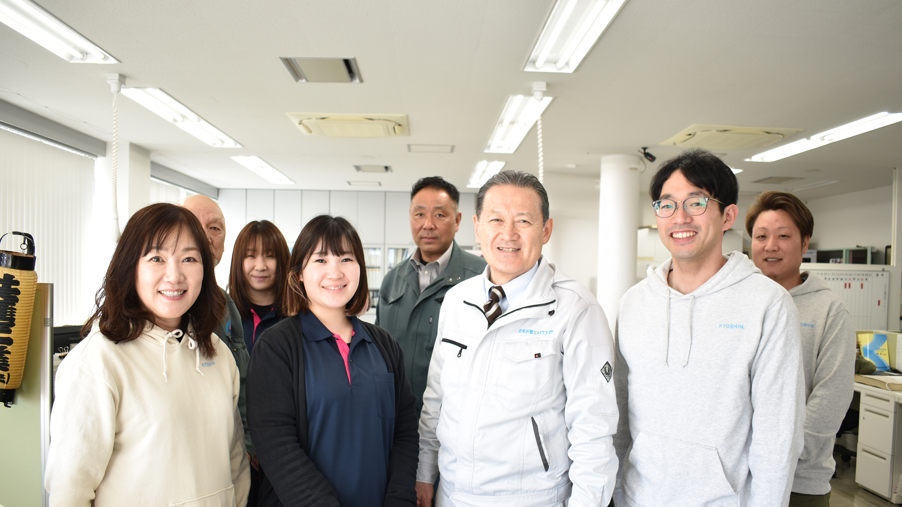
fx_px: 765
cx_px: 459
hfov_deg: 61.0
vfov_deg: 36.5
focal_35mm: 32
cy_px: 305
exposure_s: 1/30
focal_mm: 20
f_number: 3.5
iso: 160
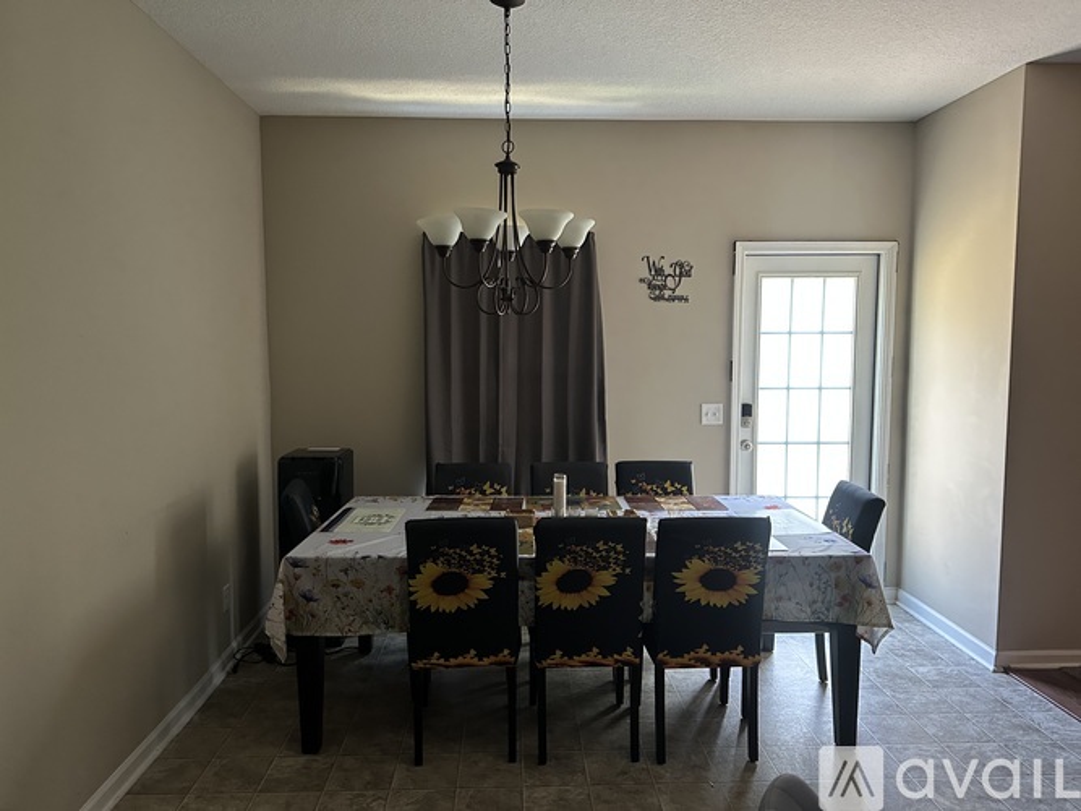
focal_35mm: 24
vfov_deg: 56.8
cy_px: 406
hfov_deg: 71.6
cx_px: 540
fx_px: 749
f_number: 1.78
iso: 640
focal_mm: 6.86
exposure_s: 1/60
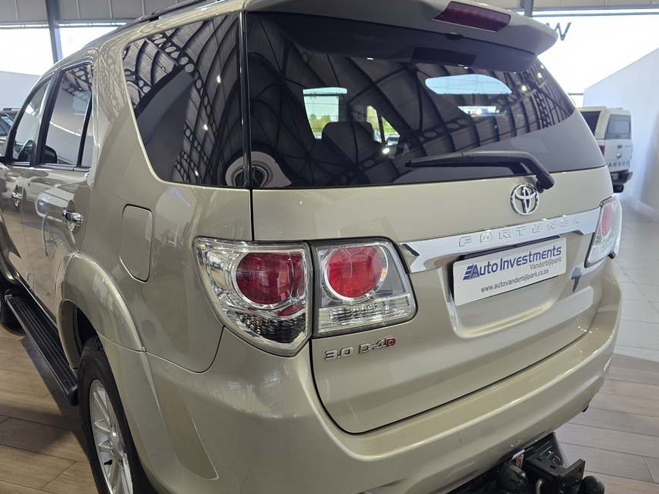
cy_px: 273
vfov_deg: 51.3
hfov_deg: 65.3
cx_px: 346
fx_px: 514
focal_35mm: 27
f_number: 1.7
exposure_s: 1/100
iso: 160
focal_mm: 6.3
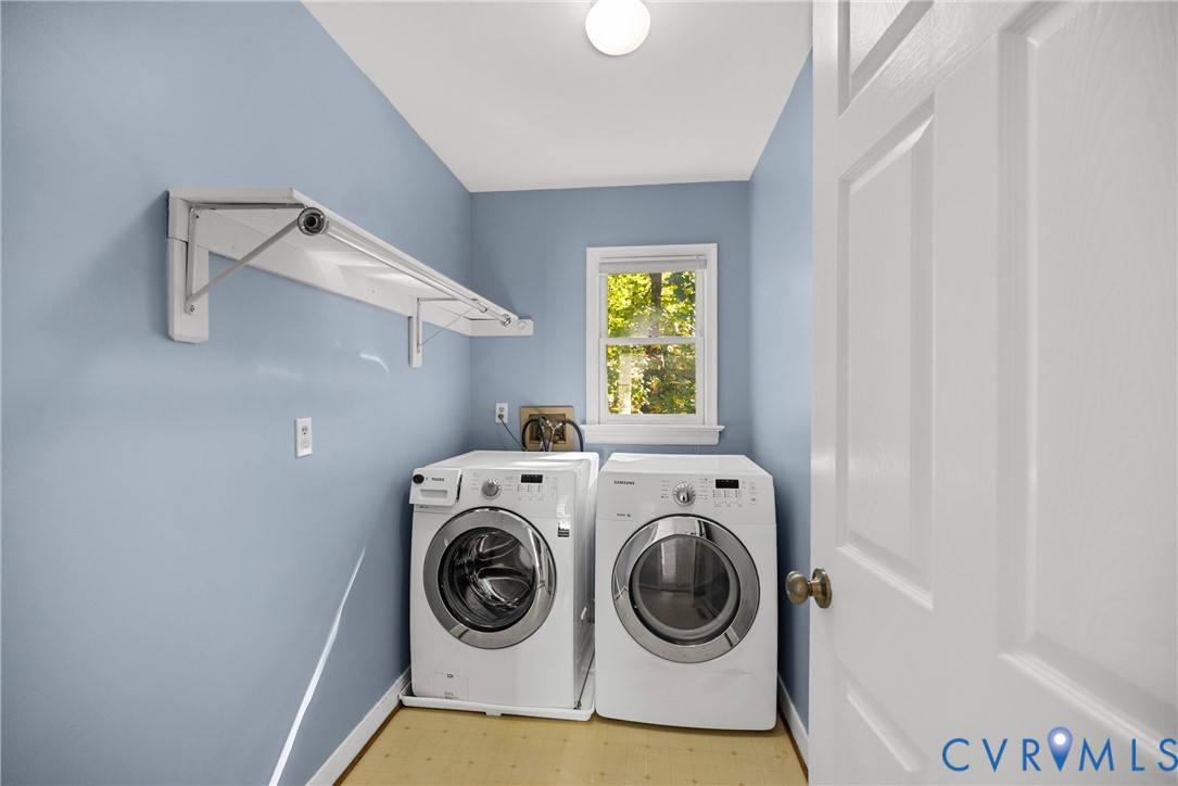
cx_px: 589
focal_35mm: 16
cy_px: 393
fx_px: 524
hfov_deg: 96.7
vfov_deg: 73.8
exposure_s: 1/30
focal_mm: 16
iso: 1250
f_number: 4
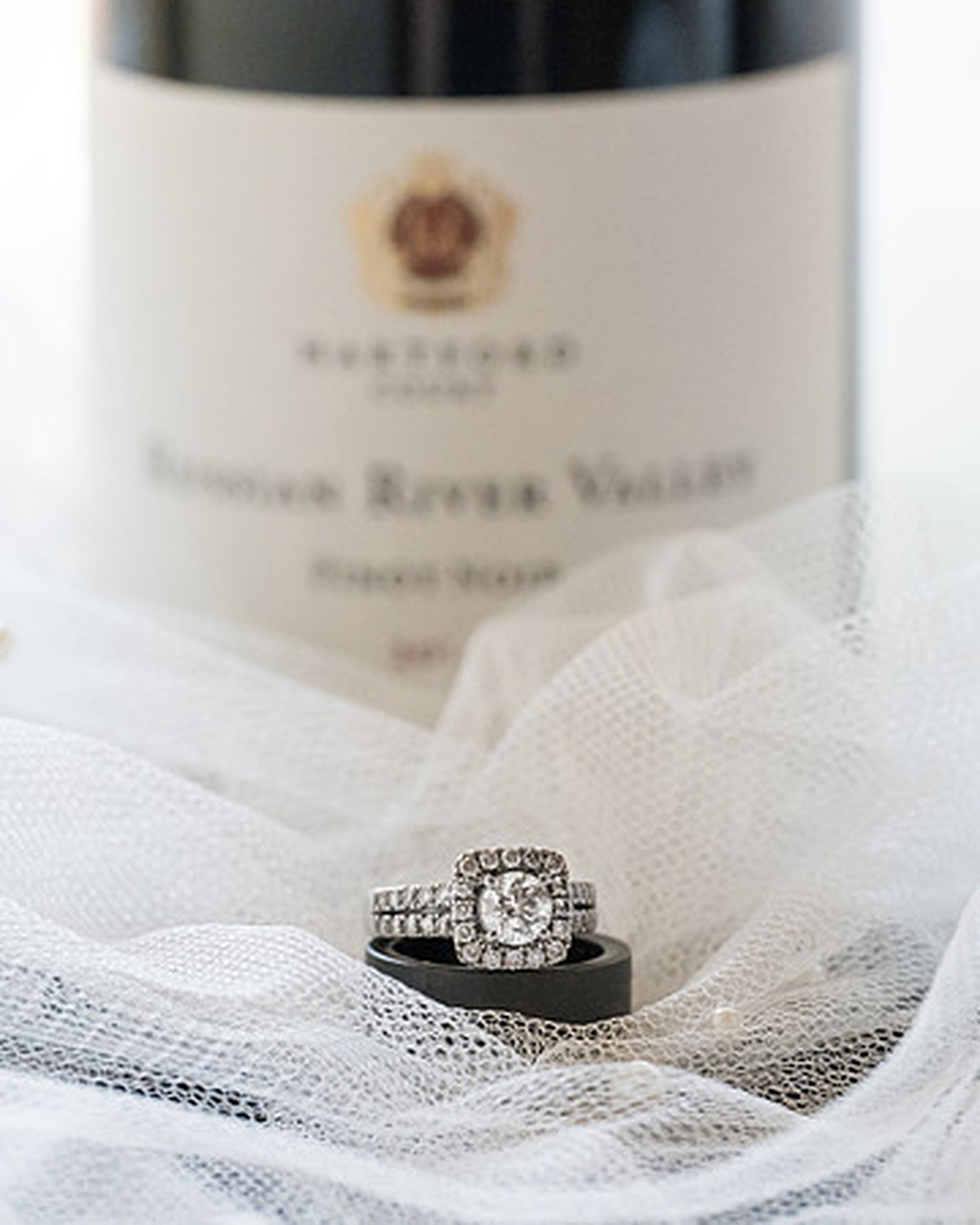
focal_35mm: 152
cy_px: 616
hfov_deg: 10.2
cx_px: 392
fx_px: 5497
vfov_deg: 12.7
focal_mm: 105
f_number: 8
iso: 4000
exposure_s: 1/320
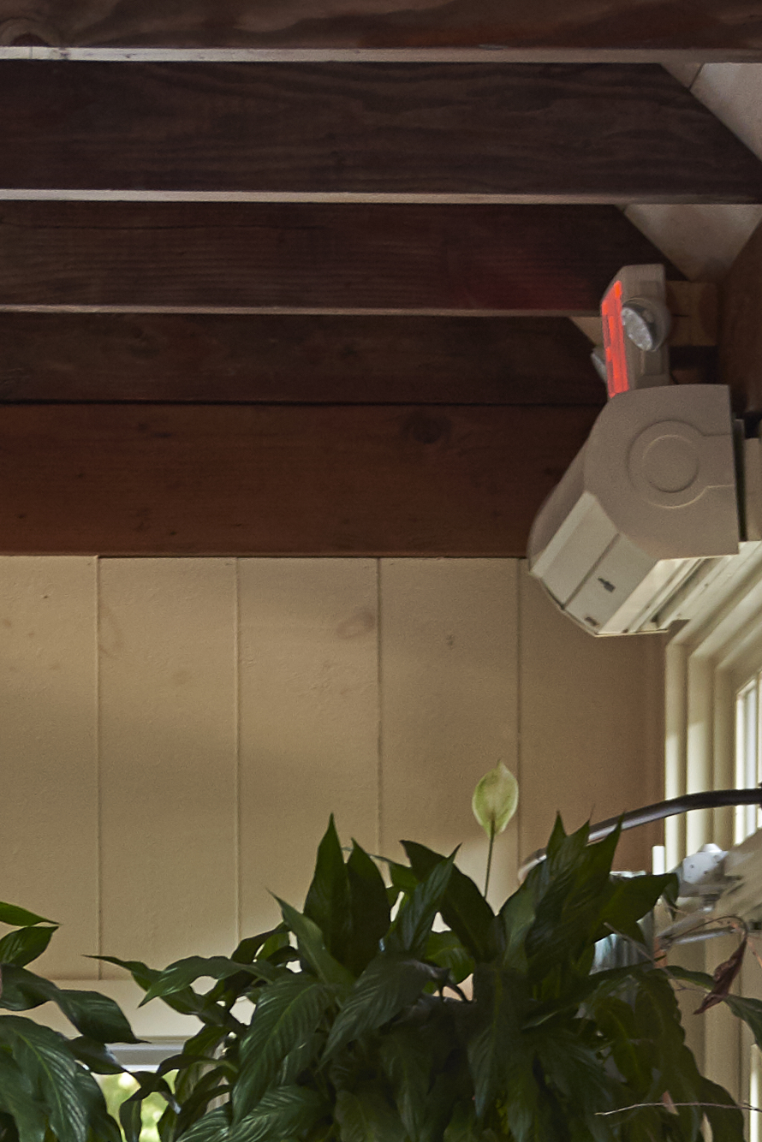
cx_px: 323
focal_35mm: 194
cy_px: 1711
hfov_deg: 7.1
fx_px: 6156
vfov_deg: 10.3
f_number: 2.8
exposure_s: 1/125
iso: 400
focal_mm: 44
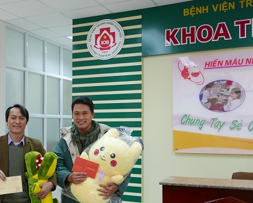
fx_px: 389
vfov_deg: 29.1
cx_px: 65
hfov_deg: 35.2
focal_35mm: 52
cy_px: 125
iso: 500
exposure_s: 1/80
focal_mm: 16.5
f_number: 2.4
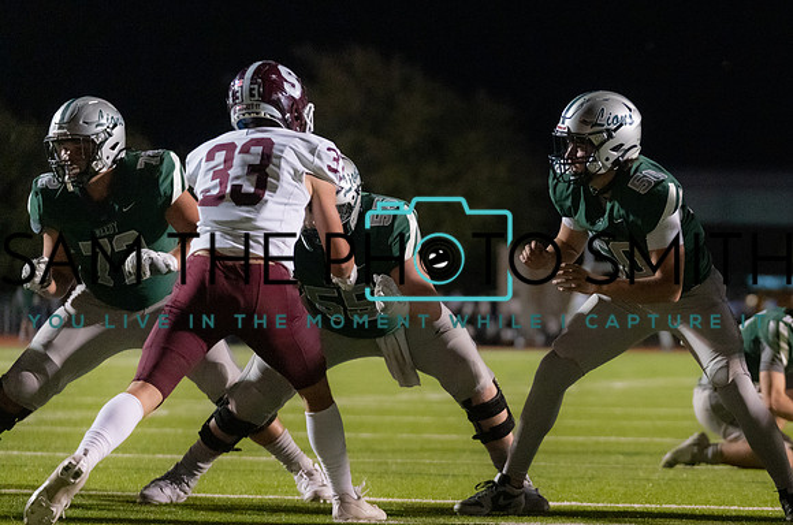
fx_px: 4353
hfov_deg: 10.4
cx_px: 634
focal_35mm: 198
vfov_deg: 6.9
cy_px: 403
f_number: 2.8
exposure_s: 1/1250
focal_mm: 123
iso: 6400
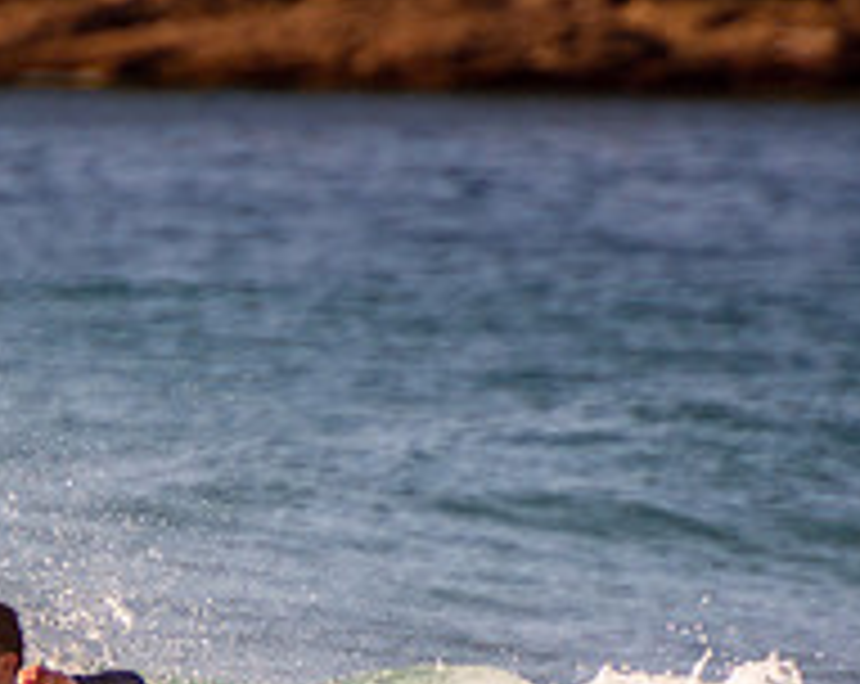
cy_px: 857
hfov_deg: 1.1
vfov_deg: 0.9
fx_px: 43537
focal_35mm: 1714
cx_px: -45
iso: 640
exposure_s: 1/2000
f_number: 5.6
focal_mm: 400
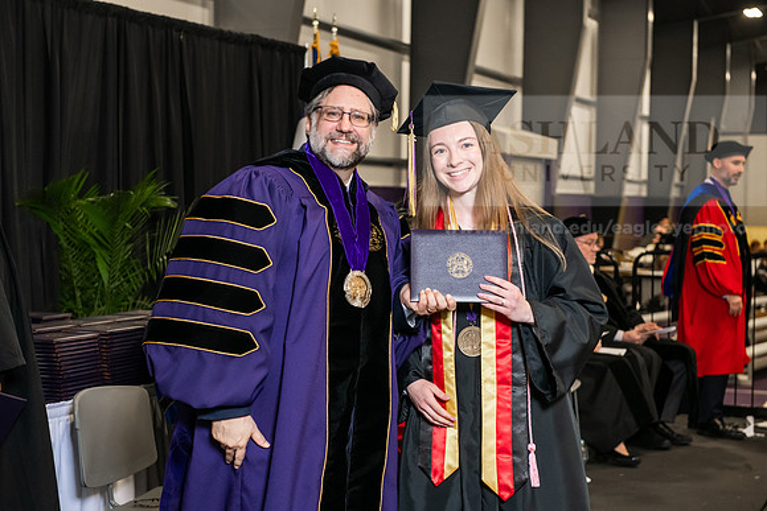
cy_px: 256
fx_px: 1492
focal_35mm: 70
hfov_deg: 28.8
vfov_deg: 19.5
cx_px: 384
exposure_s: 1/200
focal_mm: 70
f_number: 5
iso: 2500
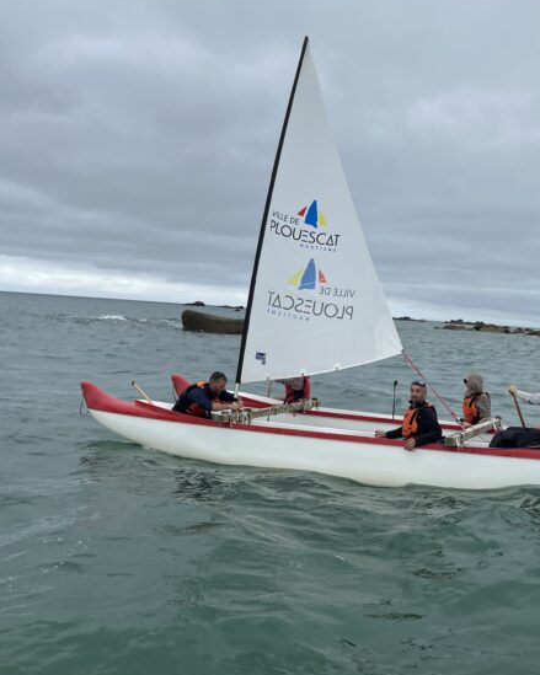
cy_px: 320
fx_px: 739
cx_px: 348
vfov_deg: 49.1
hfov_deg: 39.8
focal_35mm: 37
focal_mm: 5.1
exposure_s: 1/3215
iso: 50
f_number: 1.6
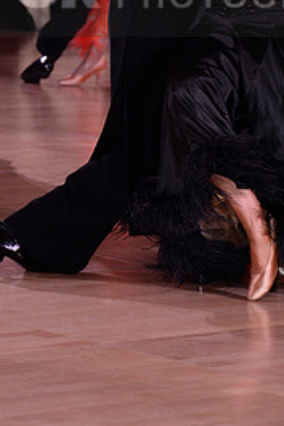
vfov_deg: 6.3
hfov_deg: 4.2
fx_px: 3874
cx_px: 214
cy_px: -16
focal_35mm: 327
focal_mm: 150
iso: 2000
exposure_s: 1/250
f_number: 5.6
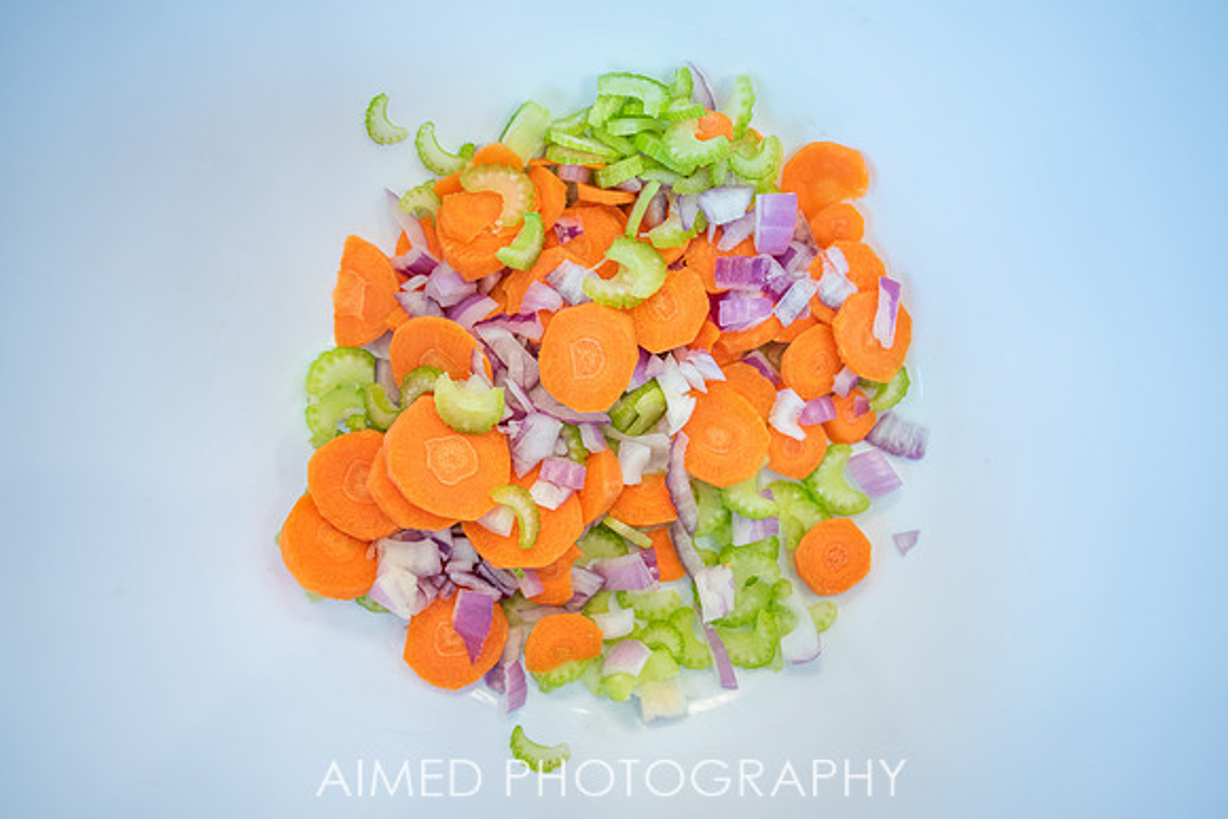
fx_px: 819
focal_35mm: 24
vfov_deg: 53.2
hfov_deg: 73.7
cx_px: 614
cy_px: 410
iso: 800
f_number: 2.8
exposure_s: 1/200
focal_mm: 24
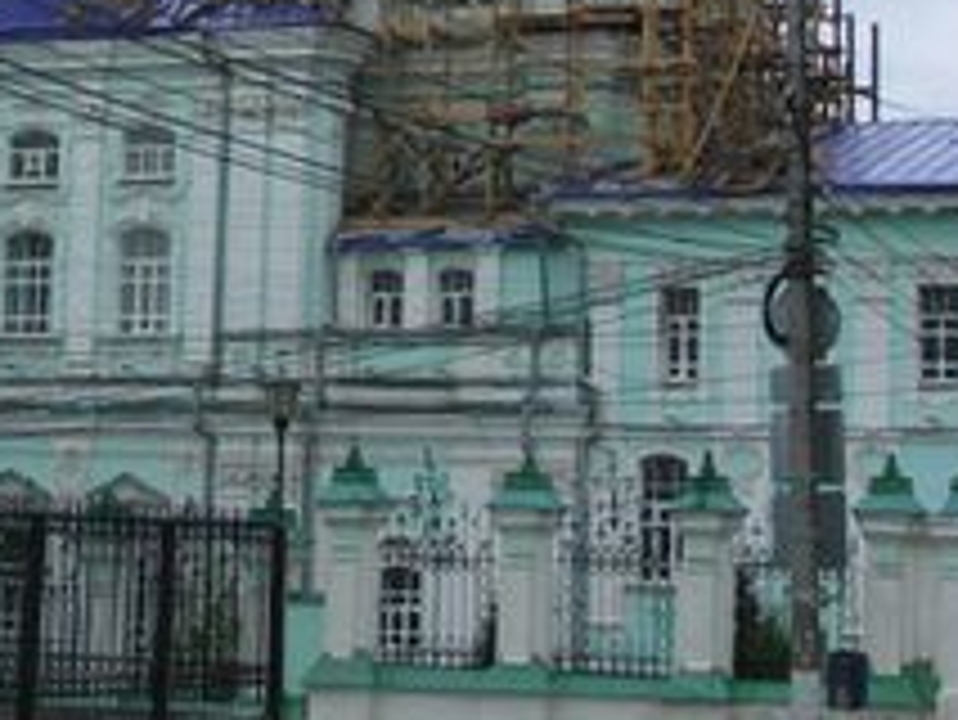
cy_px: -194
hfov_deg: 17.8
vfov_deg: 13.1
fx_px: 3046
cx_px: 252
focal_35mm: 110
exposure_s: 1/250
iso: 50
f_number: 4.5
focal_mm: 9.4
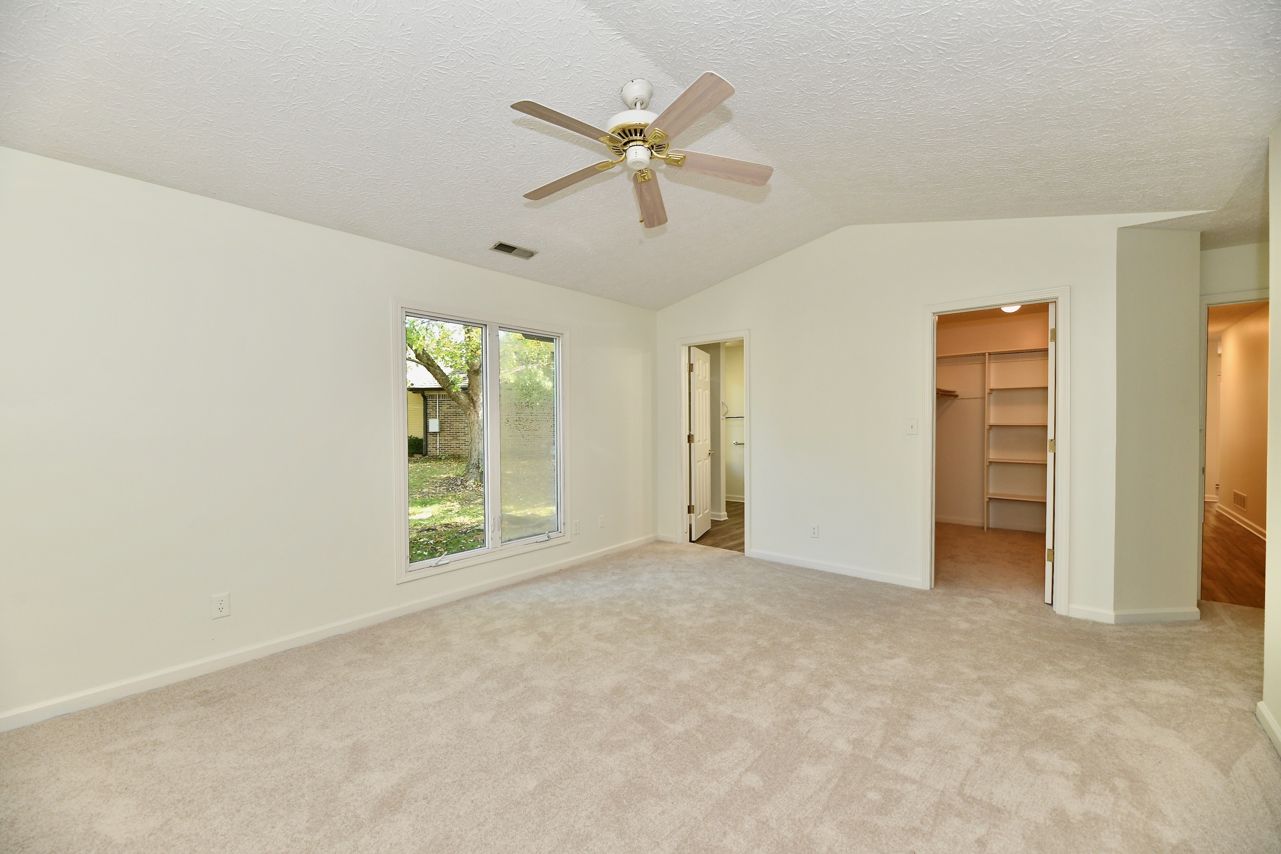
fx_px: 498
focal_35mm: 14
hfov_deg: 104.3
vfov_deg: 81.2
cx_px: 640
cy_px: 427
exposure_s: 1/60
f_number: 6.3
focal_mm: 14
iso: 640
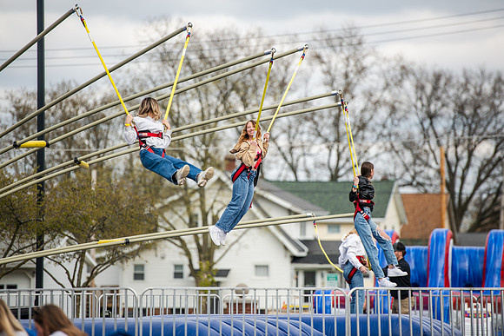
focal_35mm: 200
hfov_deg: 10.3
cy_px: 168
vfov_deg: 6.9
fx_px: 2801
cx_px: 252
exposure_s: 1/800
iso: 100
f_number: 3.2
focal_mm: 200
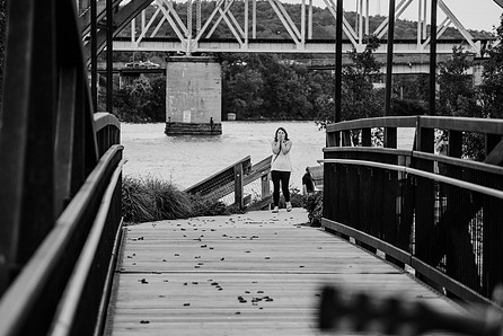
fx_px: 2181
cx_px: 283
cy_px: 167
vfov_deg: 8.8
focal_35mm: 156
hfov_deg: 13.2
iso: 400
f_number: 4
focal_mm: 120
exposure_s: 1/640
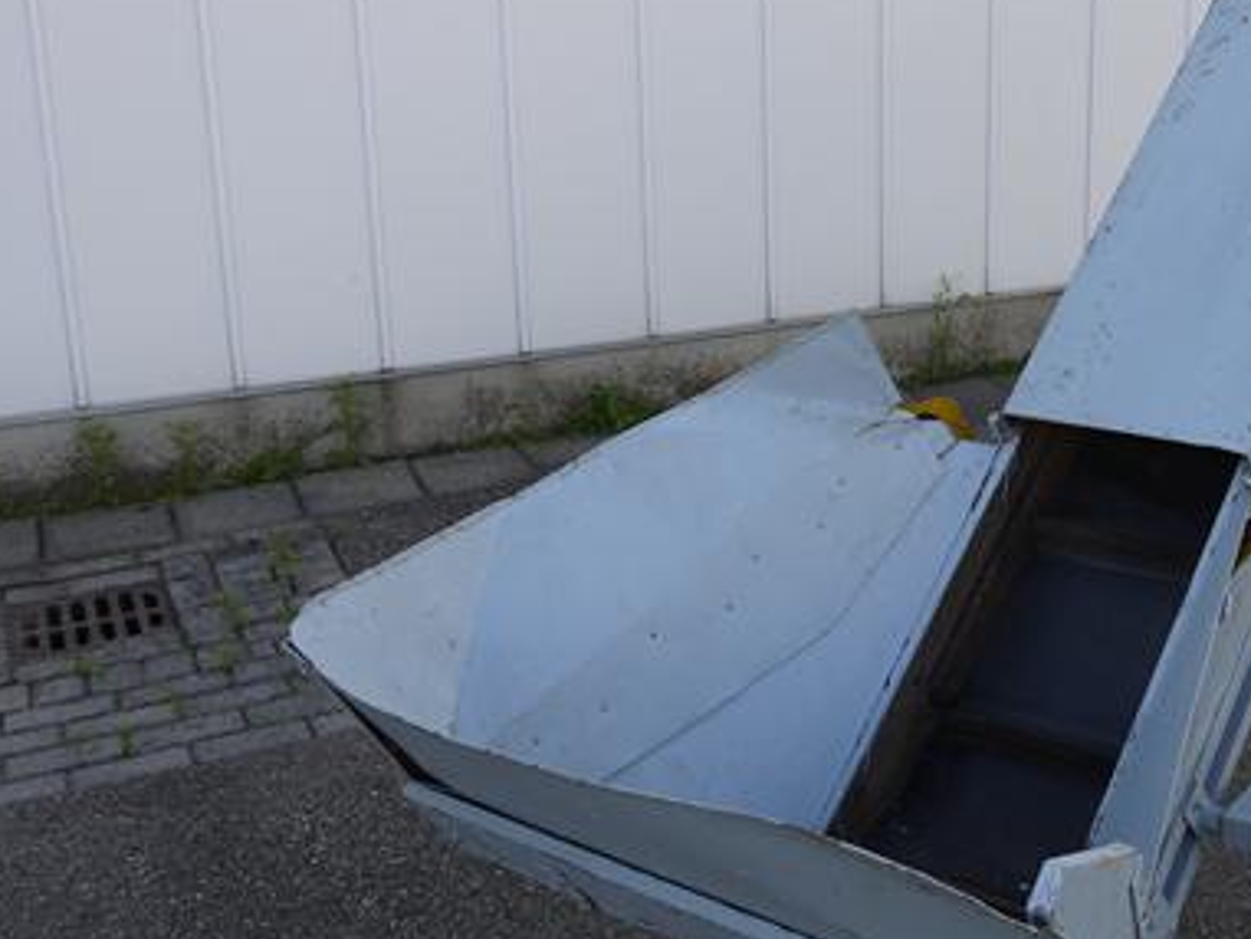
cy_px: 345
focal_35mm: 47
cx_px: 933
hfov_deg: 39.4
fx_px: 1699
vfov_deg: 30.7
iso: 100
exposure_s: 1/250
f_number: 5
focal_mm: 14
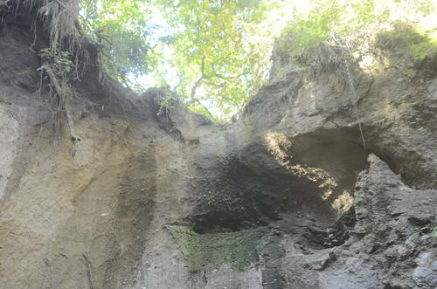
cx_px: 218
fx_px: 509
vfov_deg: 31.7
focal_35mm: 42
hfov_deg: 46.5
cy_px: 144
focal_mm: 28
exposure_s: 1/60
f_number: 4
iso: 800
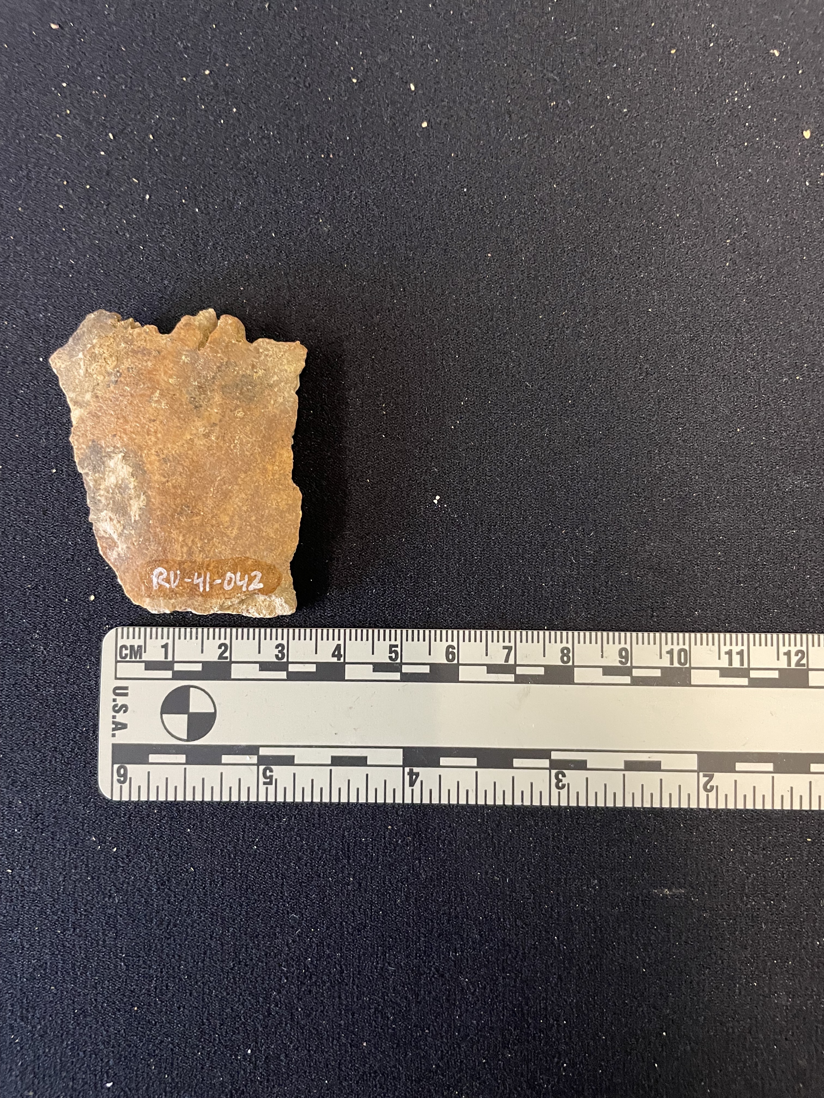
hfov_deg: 53.1
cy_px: 549
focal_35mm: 26
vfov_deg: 67.3
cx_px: 412
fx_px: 825
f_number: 1.6
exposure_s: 1/35
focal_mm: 4.2
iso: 640
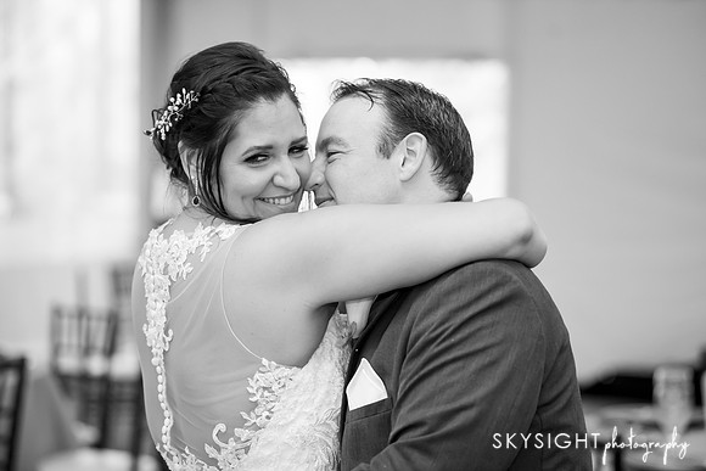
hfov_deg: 19.5
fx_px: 2060
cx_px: 353
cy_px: 236
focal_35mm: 105
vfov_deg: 13.0
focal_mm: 105
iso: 4000
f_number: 2.8
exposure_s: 1/200
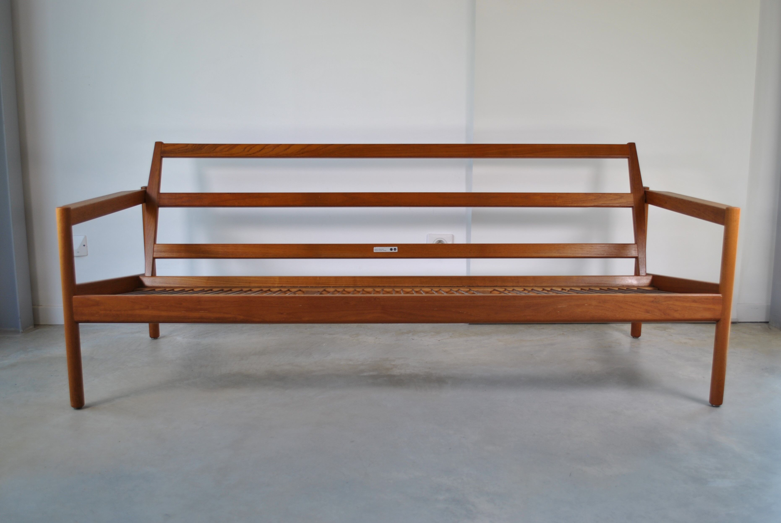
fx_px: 717
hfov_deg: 57.2
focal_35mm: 33
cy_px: 262
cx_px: 390
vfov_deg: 40.1
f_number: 4
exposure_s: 1/80
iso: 100
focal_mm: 22
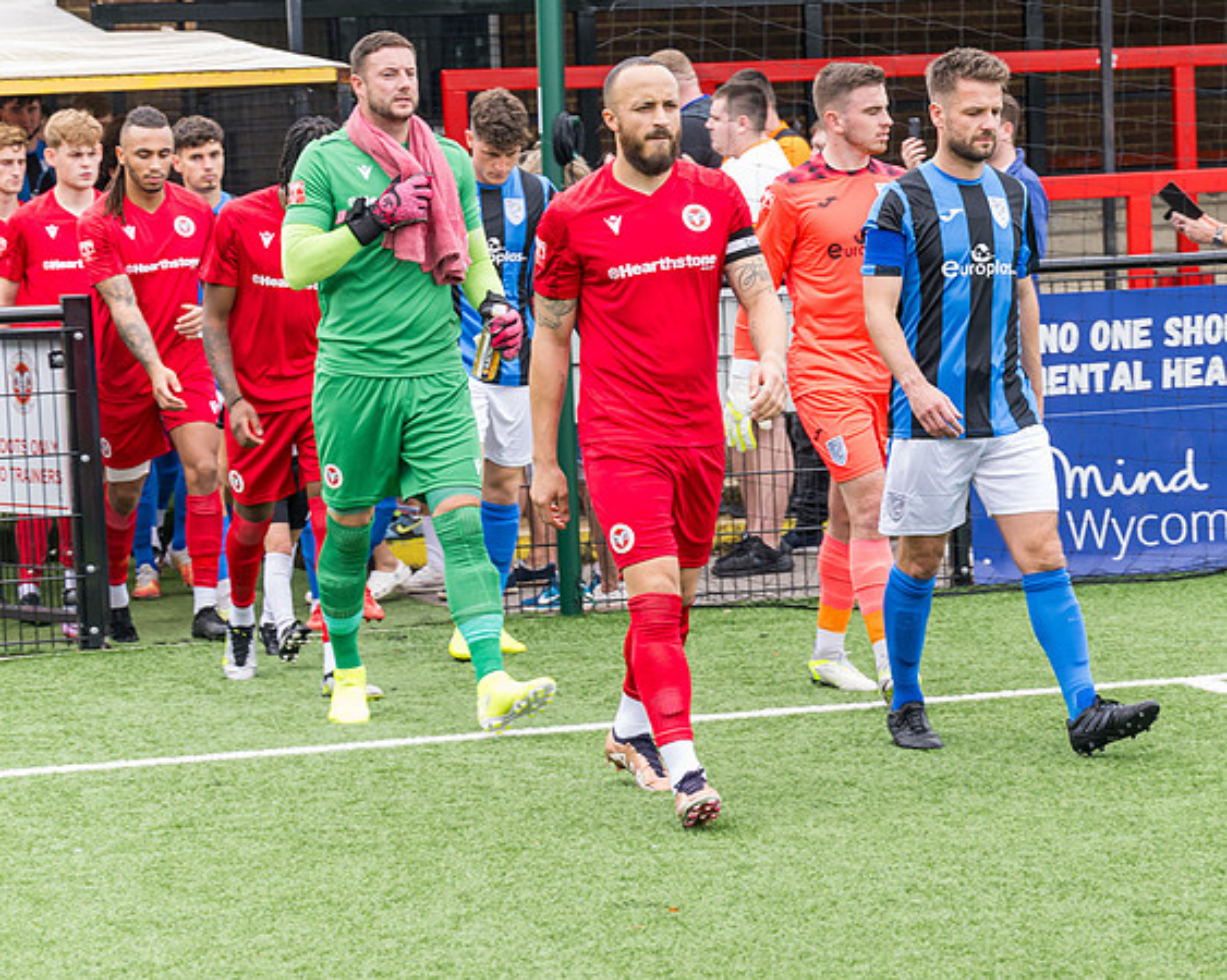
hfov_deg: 14.2
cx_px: 843
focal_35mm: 135
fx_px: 4914
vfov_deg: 11.4
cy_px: 561
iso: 200
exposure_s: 1/250
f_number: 5
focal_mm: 70
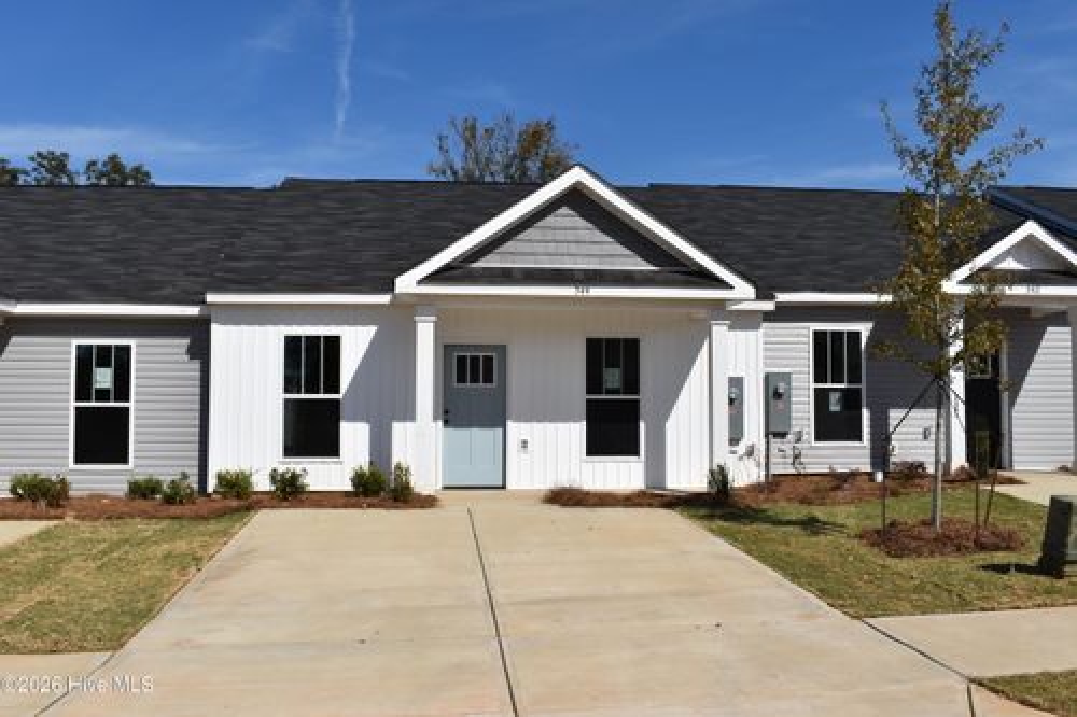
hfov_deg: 57.2
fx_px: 987
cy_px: 358
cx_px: 538
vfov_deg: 39.9
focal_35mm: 33
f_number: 13
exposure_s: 1/640
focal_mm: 22
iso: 200
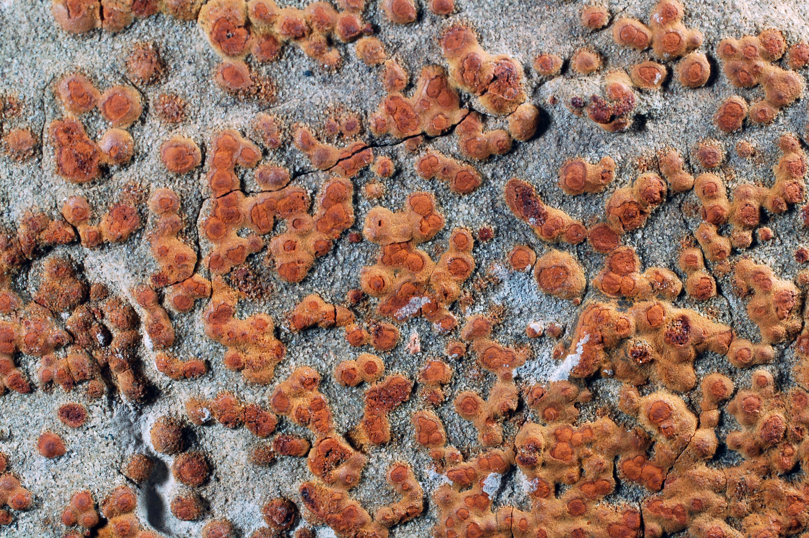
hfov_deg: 27.0
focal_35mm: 75
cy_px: 269
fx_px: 1684
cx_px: 404
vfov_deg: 18.2
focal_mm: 50
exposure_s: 1/3
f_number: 22
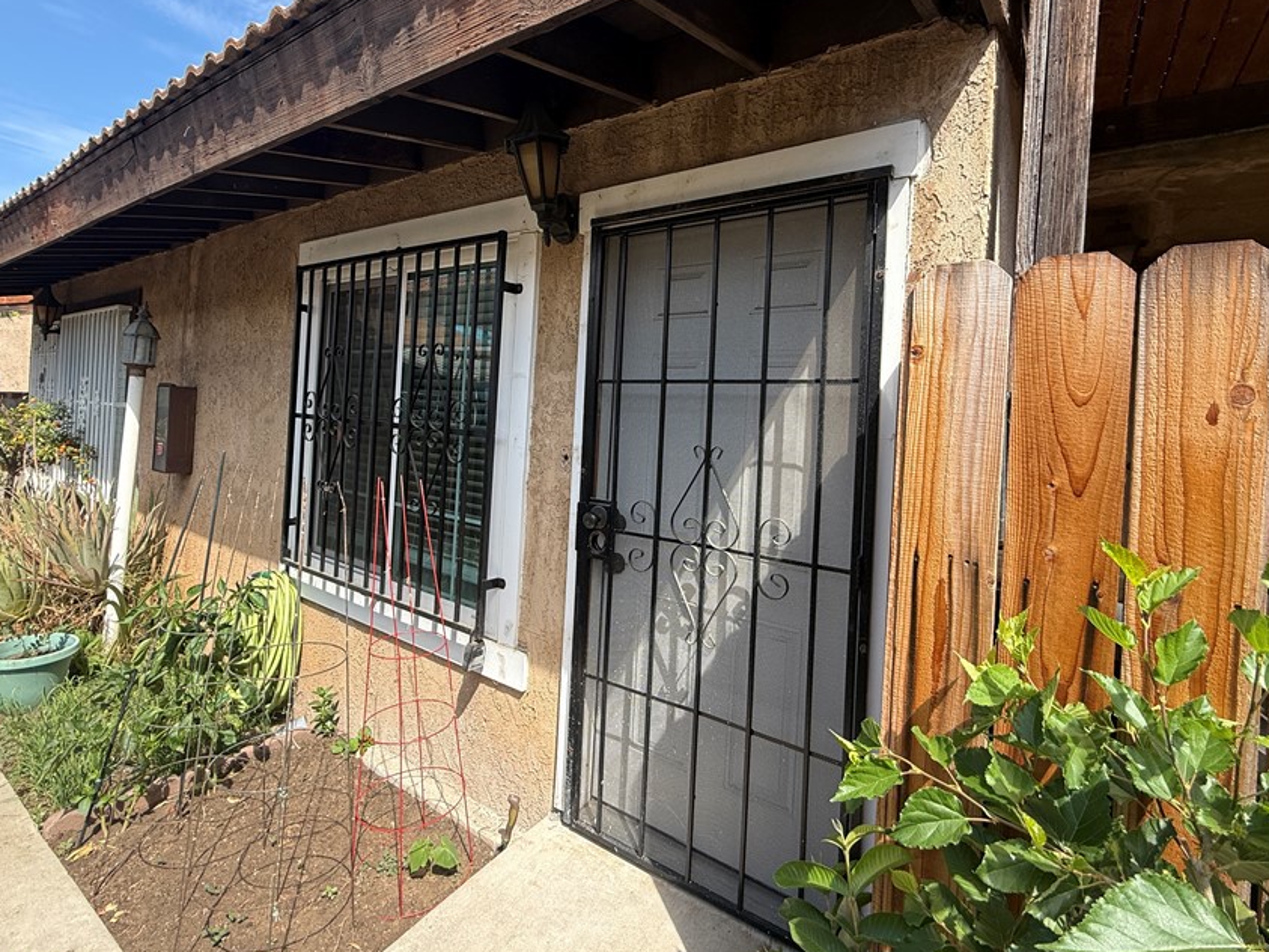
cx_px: 638
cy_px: 416
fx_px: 623
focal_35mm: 17
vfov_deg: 74.4
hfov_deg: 91.0
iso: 50
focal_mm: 2.22
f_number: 2.2
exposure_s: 1/638
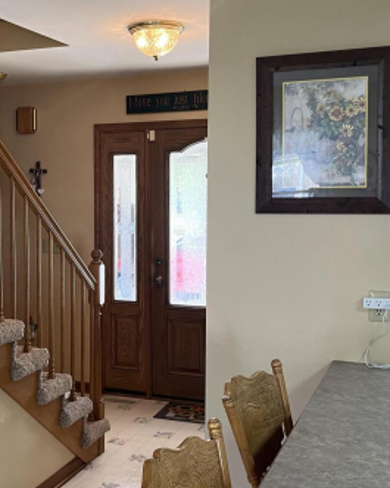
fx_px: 737
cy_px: 233
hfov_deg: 29.0
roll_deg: +0.5
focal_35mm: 51
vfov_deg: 36.7
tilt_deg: -3.7
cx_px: 78
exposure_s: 1/60
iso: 100
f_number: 1.6
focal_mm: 5.1
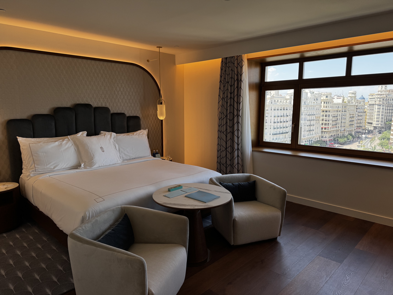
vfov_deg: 56.8
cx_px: 196
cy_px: 148
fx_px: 272
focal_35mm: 24
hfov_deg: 71.6
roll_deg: -0.2
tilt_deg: -9.1
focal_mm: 6.76
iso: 80
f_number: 1.78
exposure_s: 1/723
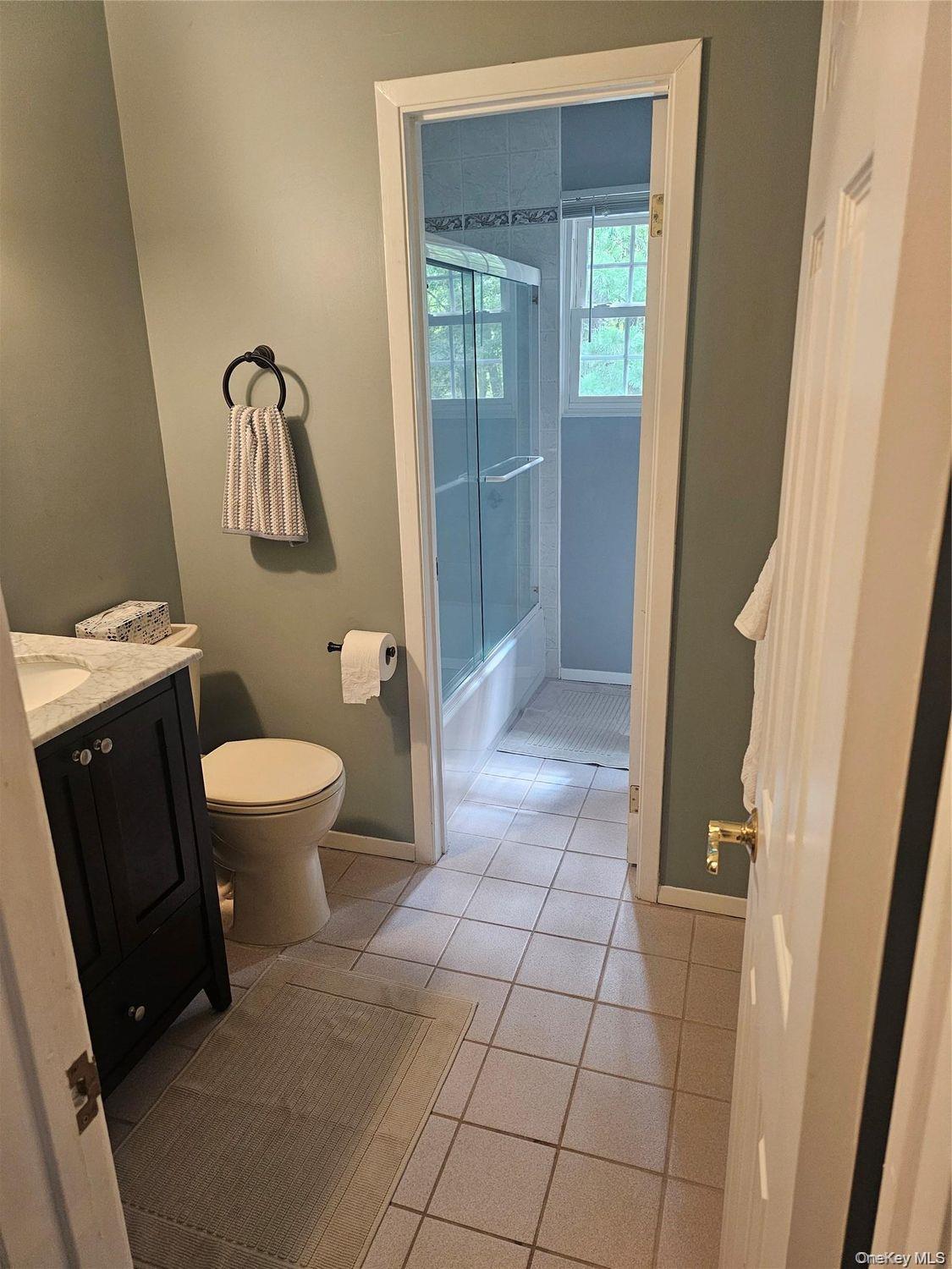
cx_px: 476
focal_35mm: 23
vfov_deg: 73.9
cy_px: 634
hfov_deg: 58.9
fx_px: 843
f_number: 1.7
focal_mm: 6.3
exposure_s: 1/120
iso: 800
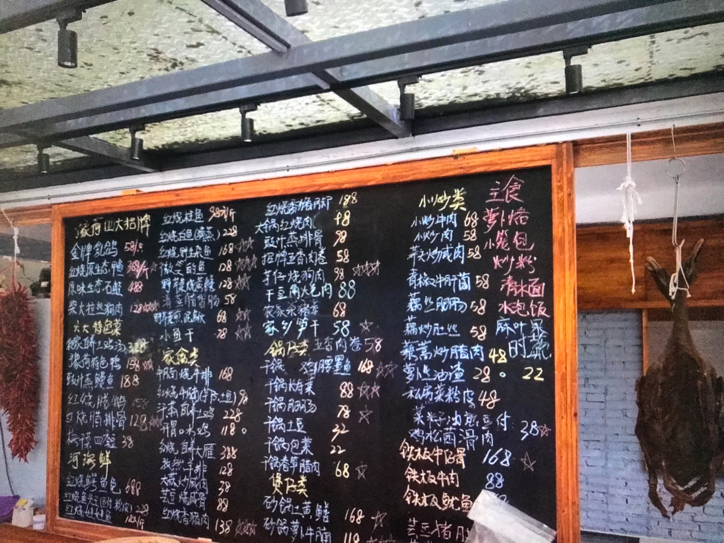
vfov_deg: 49.7
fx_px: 586
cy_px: 272
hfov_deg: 63.4
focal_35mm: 28
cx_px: 362
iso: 800
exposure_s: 1/100
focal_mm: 3.99
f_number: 1.8
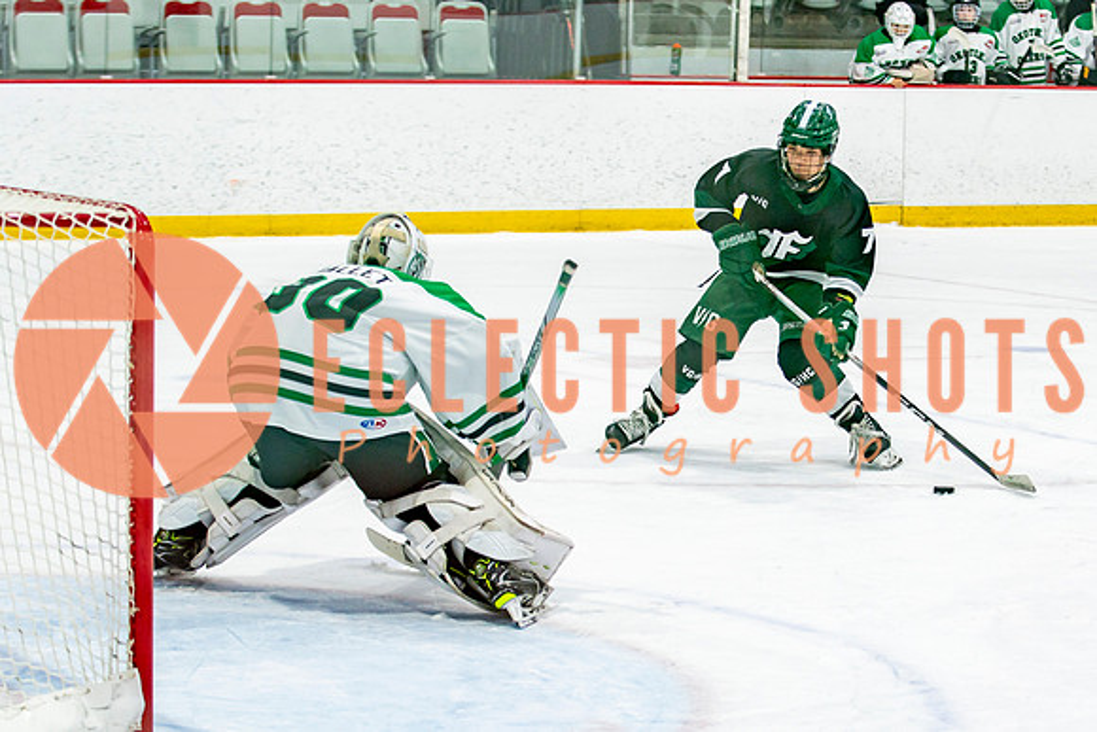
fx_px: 3798
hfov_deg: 16.4
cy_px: 321
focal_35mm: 125
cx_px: 775
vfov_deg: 11.0
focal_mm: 70
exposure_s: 1/640
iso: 500
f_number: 3.2
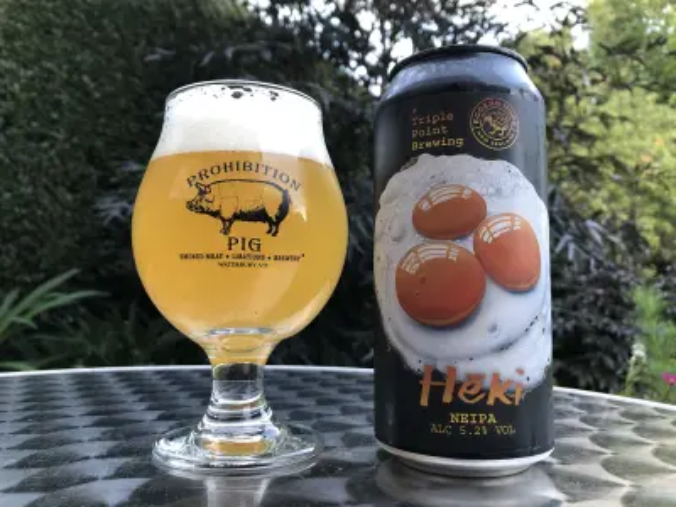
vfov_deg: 49.7
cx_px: 338
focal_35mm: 28
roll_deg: +0.7
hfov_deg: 63.4
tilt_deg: +4.7
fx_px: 547
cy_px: 254
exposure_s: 1/30
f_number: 1.8
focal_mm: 3.99
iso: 25
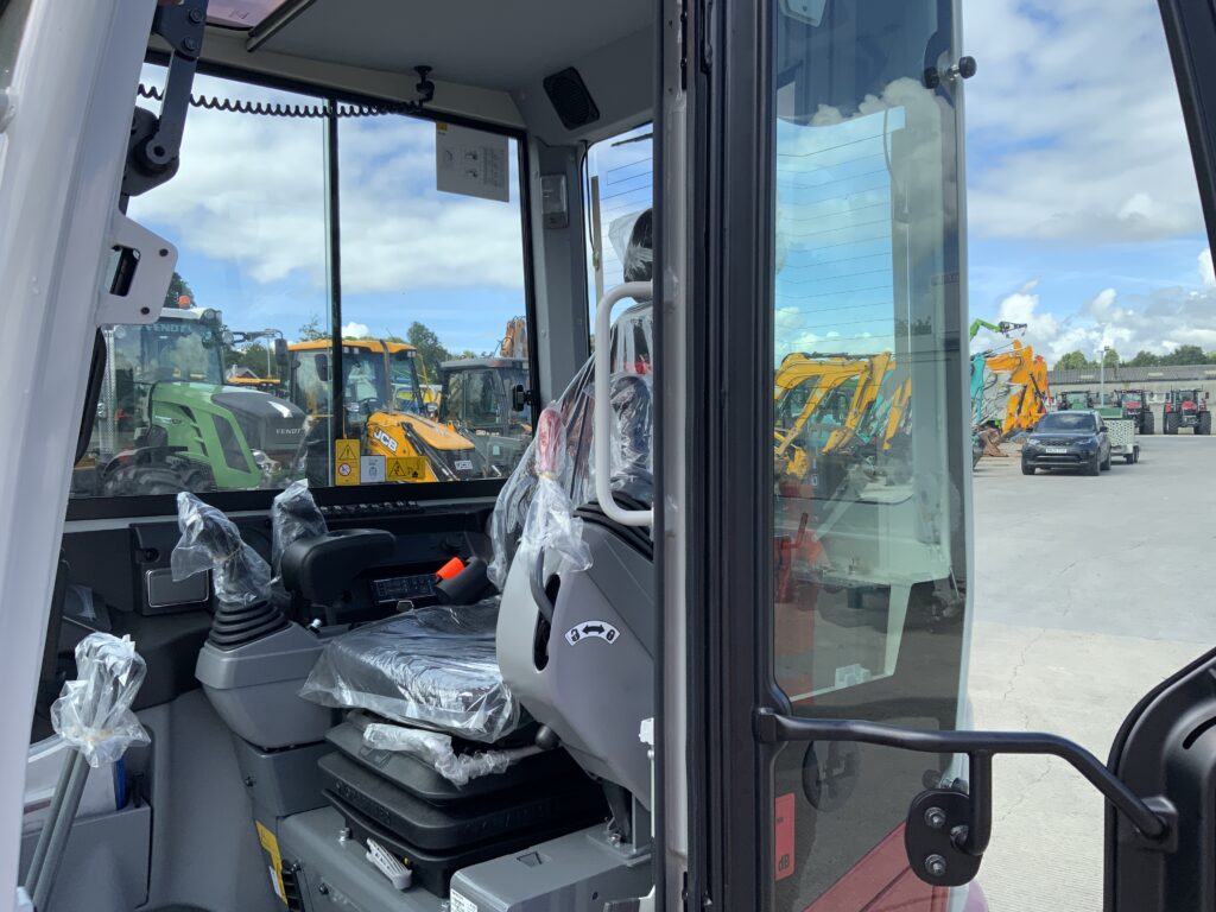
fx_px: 1019
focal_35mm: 29
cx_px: 608
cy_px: 456
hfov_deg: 61.7
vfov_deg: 48.2
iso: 16
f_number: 1.8
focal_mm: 3
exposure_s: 1/792
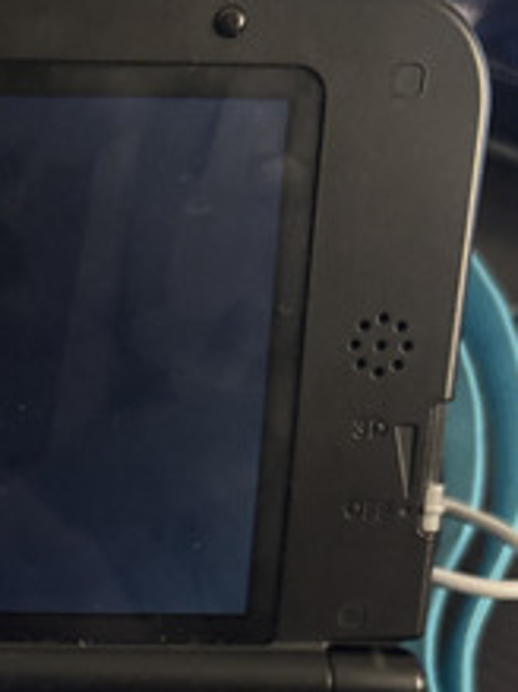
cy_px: 725
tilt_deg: -50.2
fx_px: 1358
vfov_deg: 26.7
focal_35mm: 68
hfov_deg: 20.1
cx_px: -120
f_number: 1.6
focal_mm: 5.96
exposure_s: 1/40
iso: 640
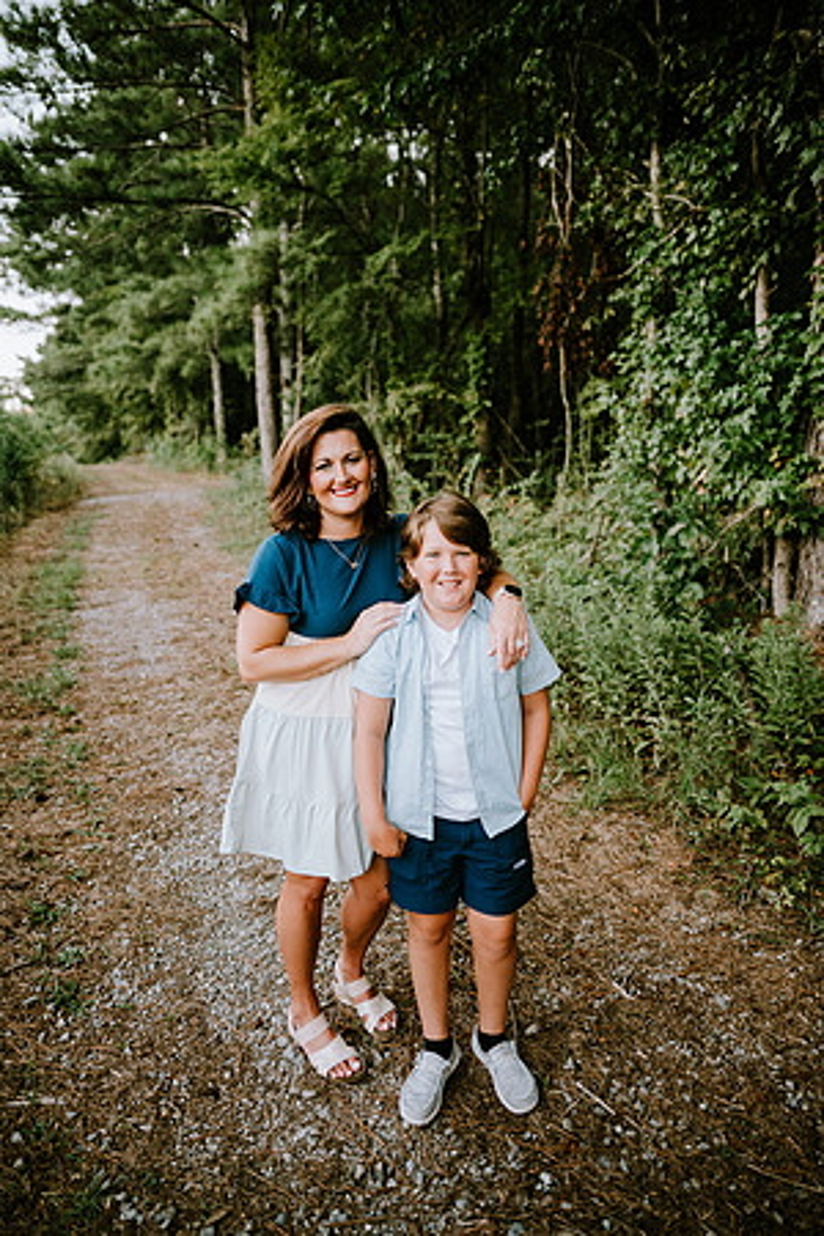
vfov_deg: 73.7
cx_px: 412
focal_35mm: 24
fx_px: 824
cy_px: 618
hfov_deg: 53.1
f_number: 2.2
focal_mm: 24
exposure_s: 1/250
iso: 320
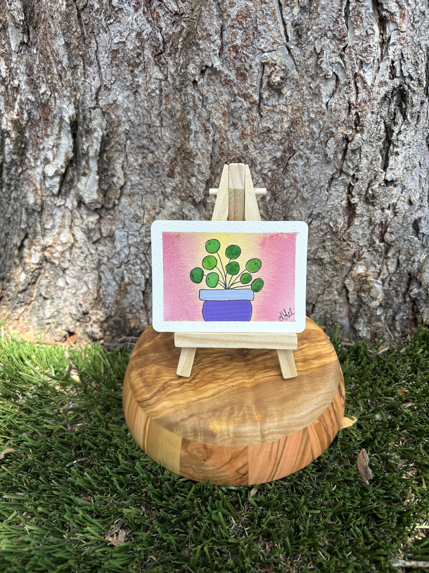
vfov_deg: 67.3
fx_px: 430
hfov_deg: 53.1
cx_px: 214
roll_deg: -1.4
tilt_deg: -30.7
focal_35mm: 26
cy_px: 286
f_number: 1.6
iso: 50
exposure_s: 1/311
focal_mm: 5.96
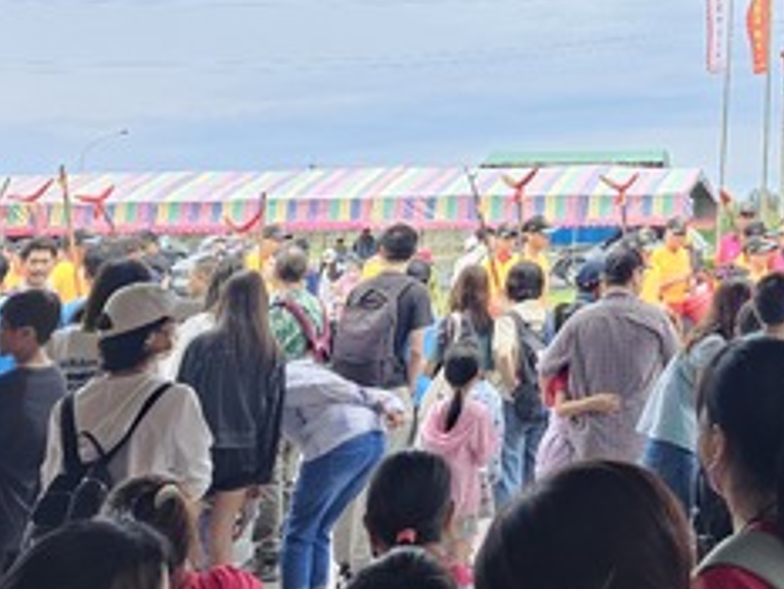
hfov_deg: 24.6
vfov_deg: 19.5
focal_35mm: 69
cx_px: 1016
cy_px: -200
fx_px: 1564
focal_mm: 6.3
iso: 32
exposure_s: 1/120
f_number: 1.7
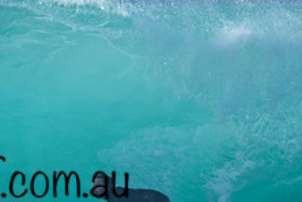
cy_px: 172
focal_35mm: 2593
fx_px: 21751
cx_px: 81
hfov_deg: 0.8
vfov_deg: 0.5
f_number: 6.3
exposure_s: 1/3200
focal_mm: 800
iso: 640
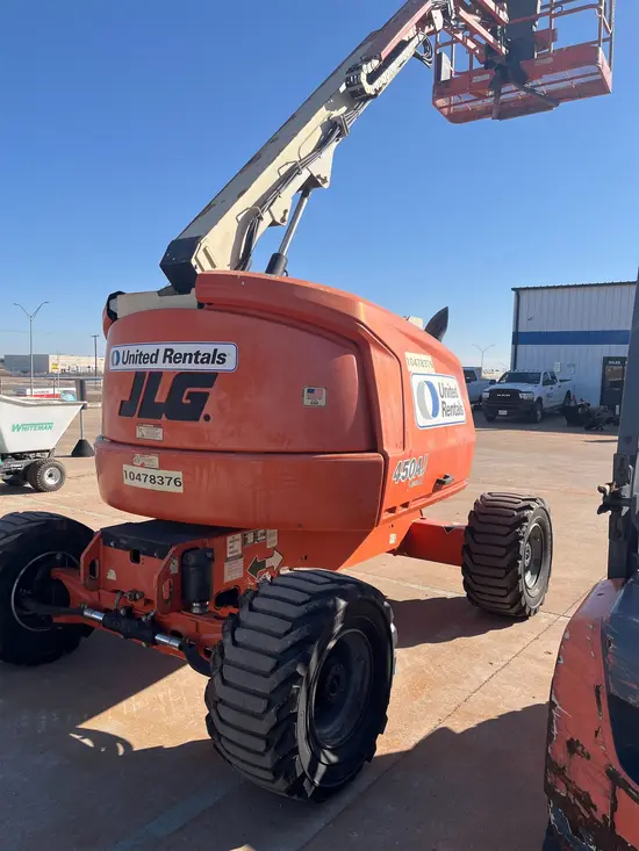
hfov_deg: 53.1
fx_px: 640
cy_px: 426
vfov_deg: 67.3
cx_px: 320
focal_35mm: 26
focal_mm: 5.1
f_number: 1.6
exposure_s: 1/3135
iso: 50
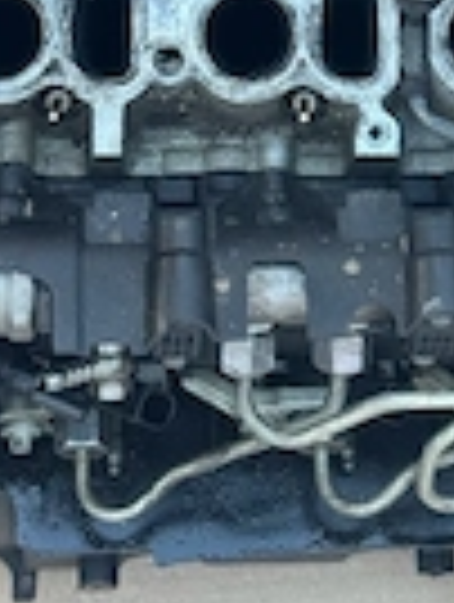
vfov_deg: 13.4
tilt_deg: -54.2
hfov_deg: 10.3
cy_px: -99
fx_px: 2493
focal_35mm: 143
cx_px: 423
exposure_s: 1/84
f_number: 1.78
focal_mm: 6.76
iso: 100
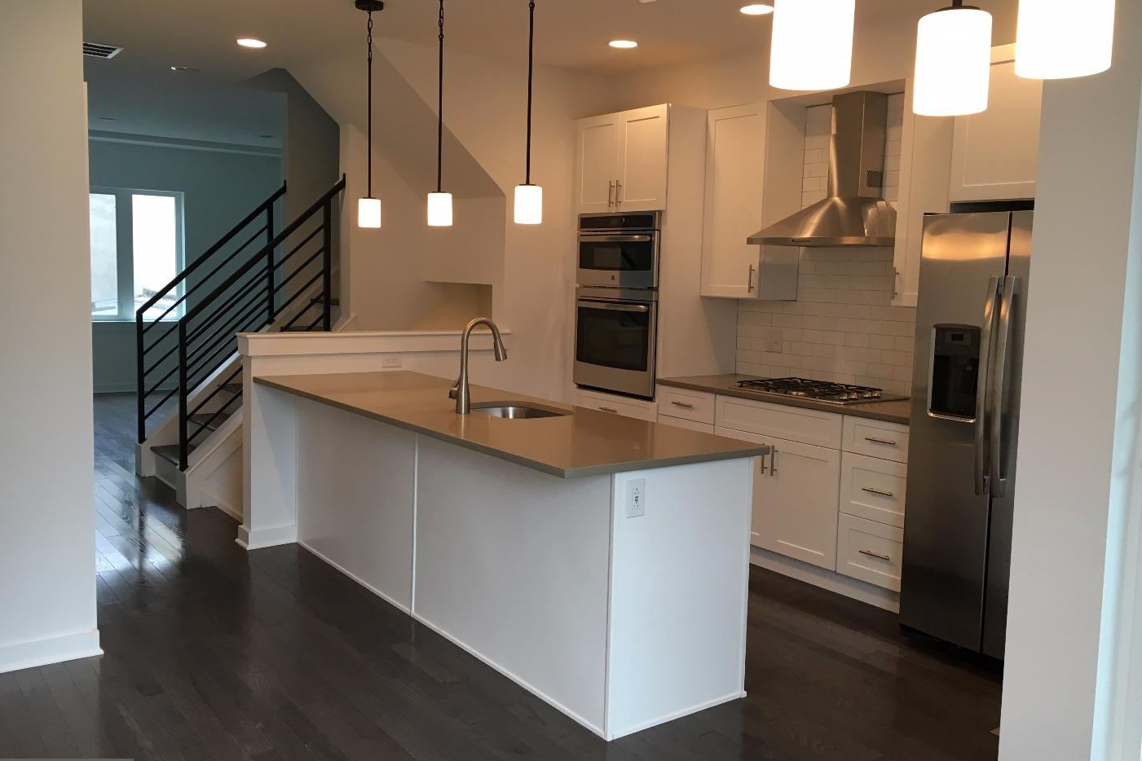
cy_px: 365
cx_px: 578
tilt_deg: -4.2
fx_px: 983
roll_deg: -1.4
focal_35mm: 31
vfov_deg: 42.3
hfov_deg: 60.3
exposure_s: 1/30
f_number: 2.2
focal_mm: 4.15
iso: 32
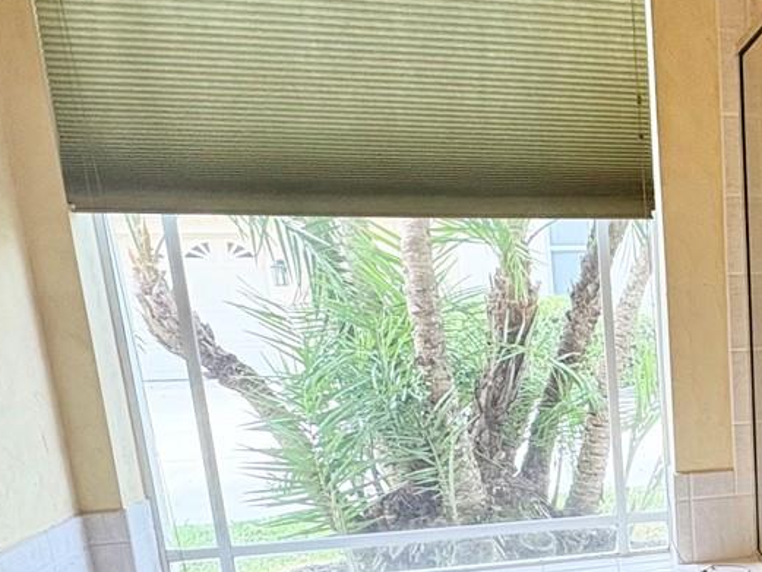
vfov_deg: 32.4
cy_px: 483
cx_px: 844
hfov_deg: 36.8
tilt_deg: -12.8
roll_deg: +1.3
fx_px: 947
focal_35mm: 43
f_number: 2.2
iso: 160
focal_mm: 2.22
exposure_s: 1/120
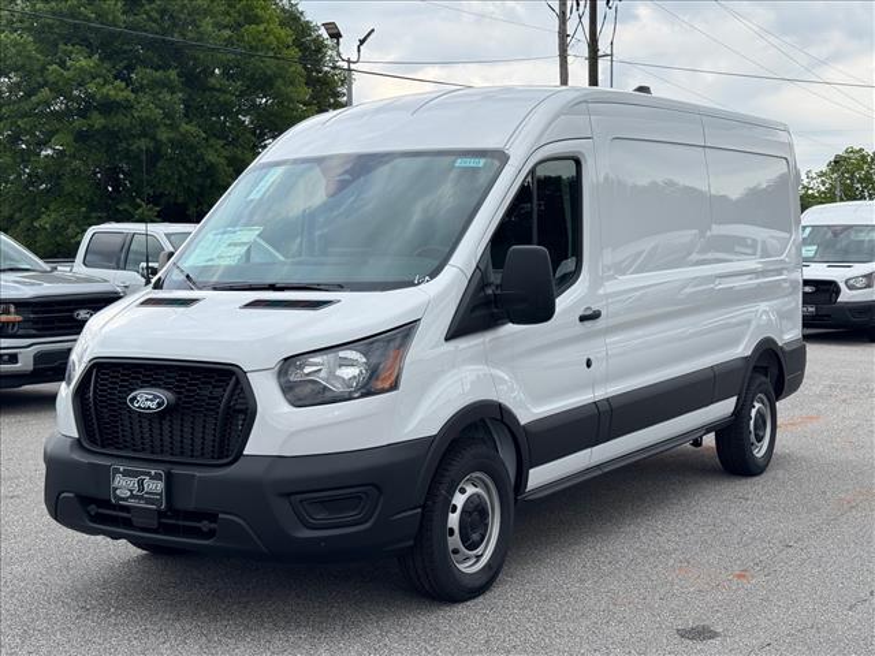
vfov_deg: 30.3
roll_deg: +0.3
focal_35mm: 48
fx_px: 1213
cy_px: 328
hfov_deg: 39.7
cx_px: 438
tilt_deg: +0.4
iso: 64
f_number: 1.78
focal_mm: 6.76
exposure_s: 1/1076
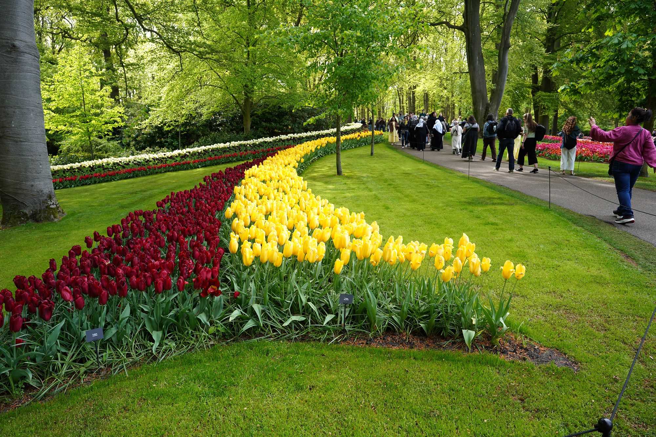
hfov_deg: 73.7
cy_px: 218
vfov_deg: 53.1
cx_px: 328
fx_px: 437
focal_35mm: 24
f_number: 5
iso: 100
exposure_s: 1/100
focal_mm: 24
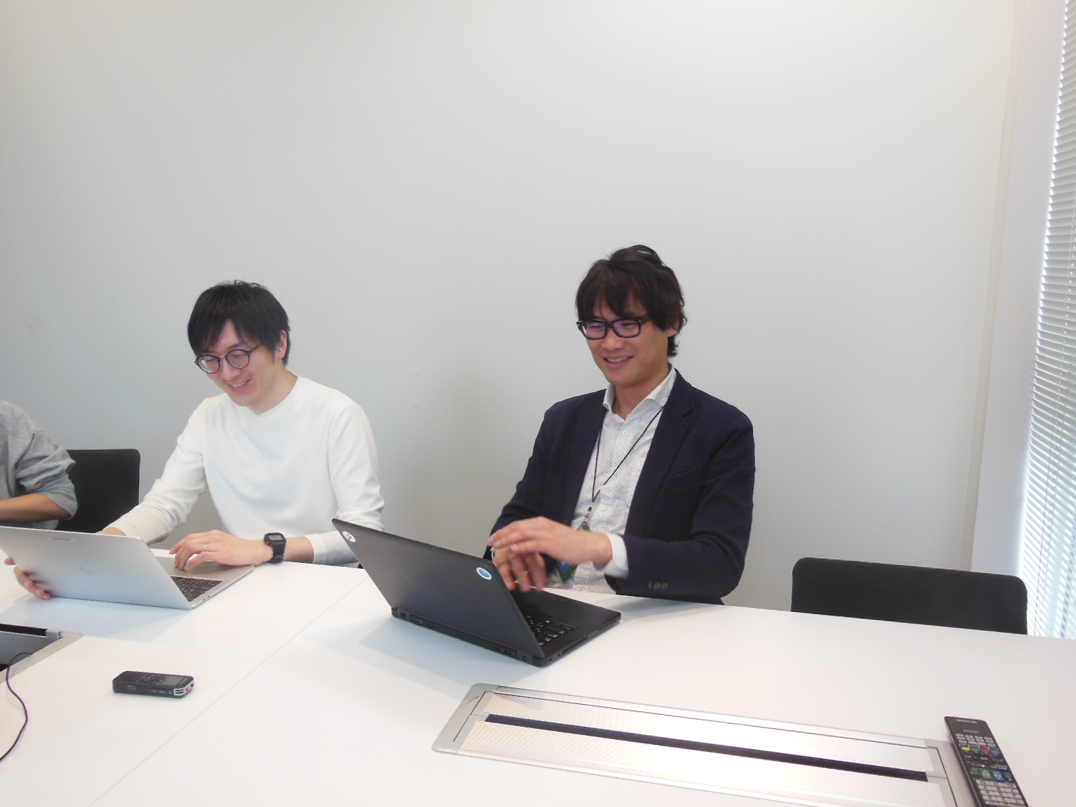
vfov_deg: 48.2
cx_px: 538
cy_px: 404
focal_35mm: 29
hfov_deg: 61.7
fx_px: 901
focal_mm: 5.2
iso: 125
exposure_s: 1/40
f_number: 3.7
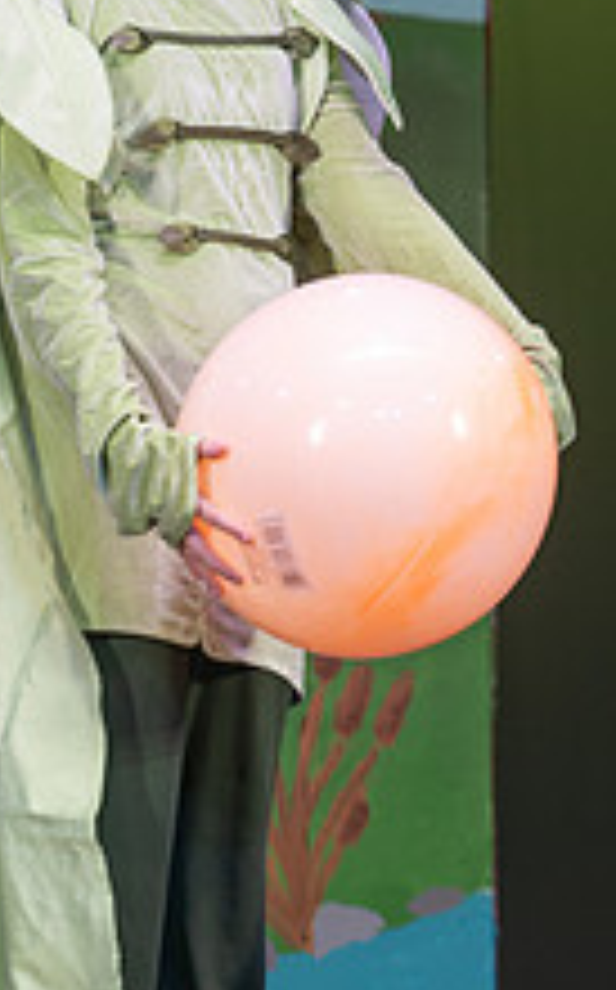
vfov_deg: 4.4
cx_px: 1026
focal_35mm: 483
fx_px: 13008
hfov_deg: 2.7
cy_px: 234
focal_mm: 135
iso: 250
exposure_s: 1/250
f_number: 2.8
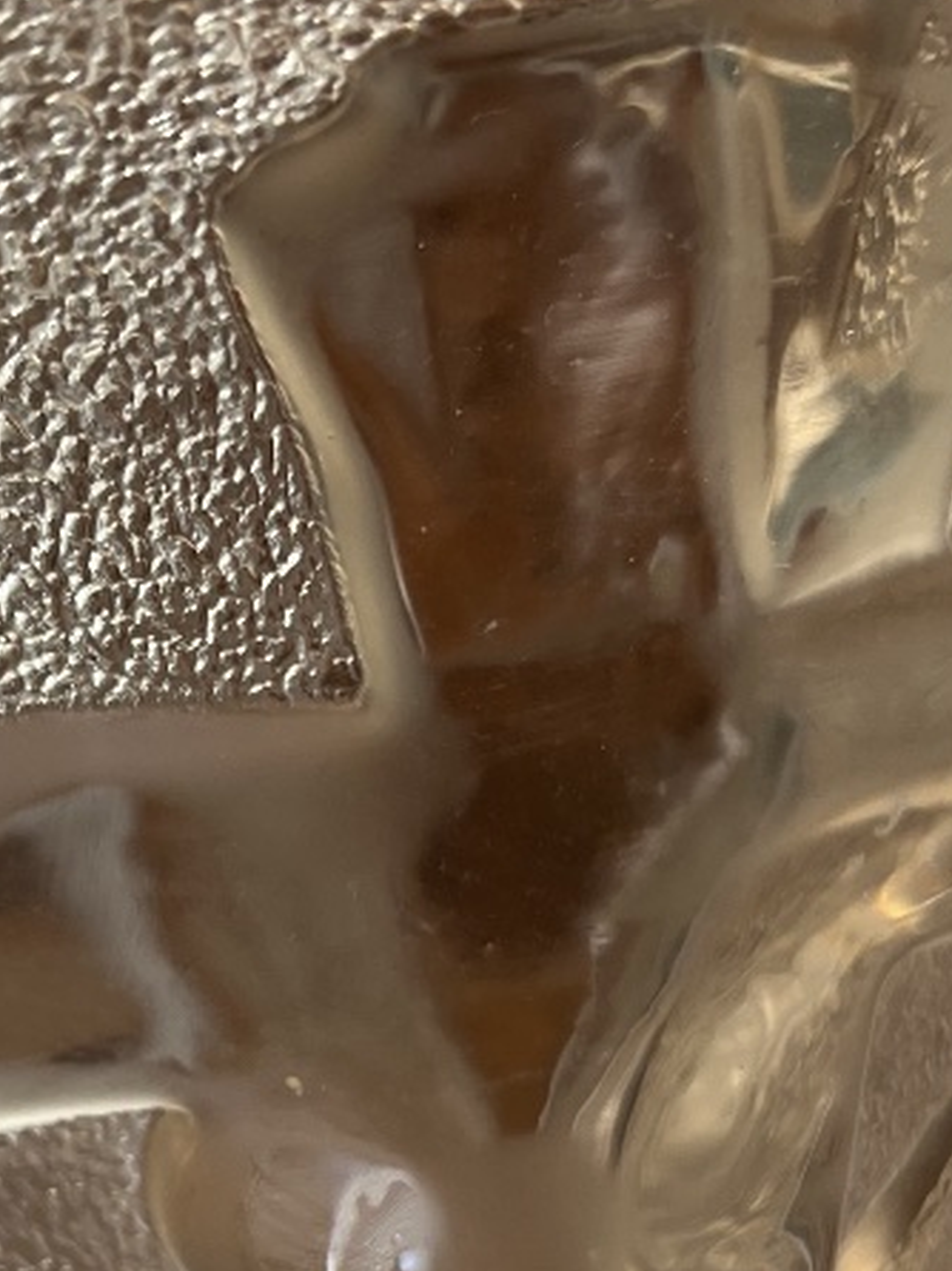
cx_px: 402
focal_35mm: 70
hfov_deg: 21.0
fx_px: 2569
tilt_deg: -28.7
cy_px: 938
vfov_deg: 27.4
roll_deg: +2.2
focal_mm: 5.1
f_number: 1.6
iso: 125
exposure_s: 1/121
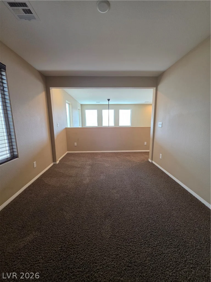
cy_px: 141
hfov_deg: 89.9
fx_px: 106
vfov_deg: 106.2
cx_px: 106
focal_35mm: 13
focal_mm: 2.2
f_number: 1.9
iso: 160
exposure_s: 1/60
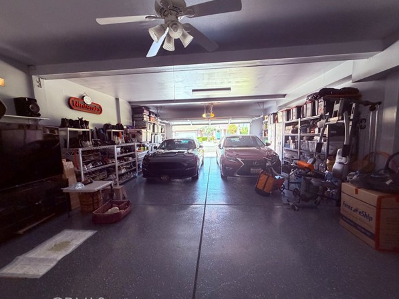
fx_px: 173
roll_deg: +1.7
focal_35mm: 15
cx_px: 198
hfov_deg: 98.2
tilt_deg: -6.7
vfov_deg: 81.8
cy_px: 153
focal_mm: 2.22
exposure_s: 1/108
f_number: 2.2
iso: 320
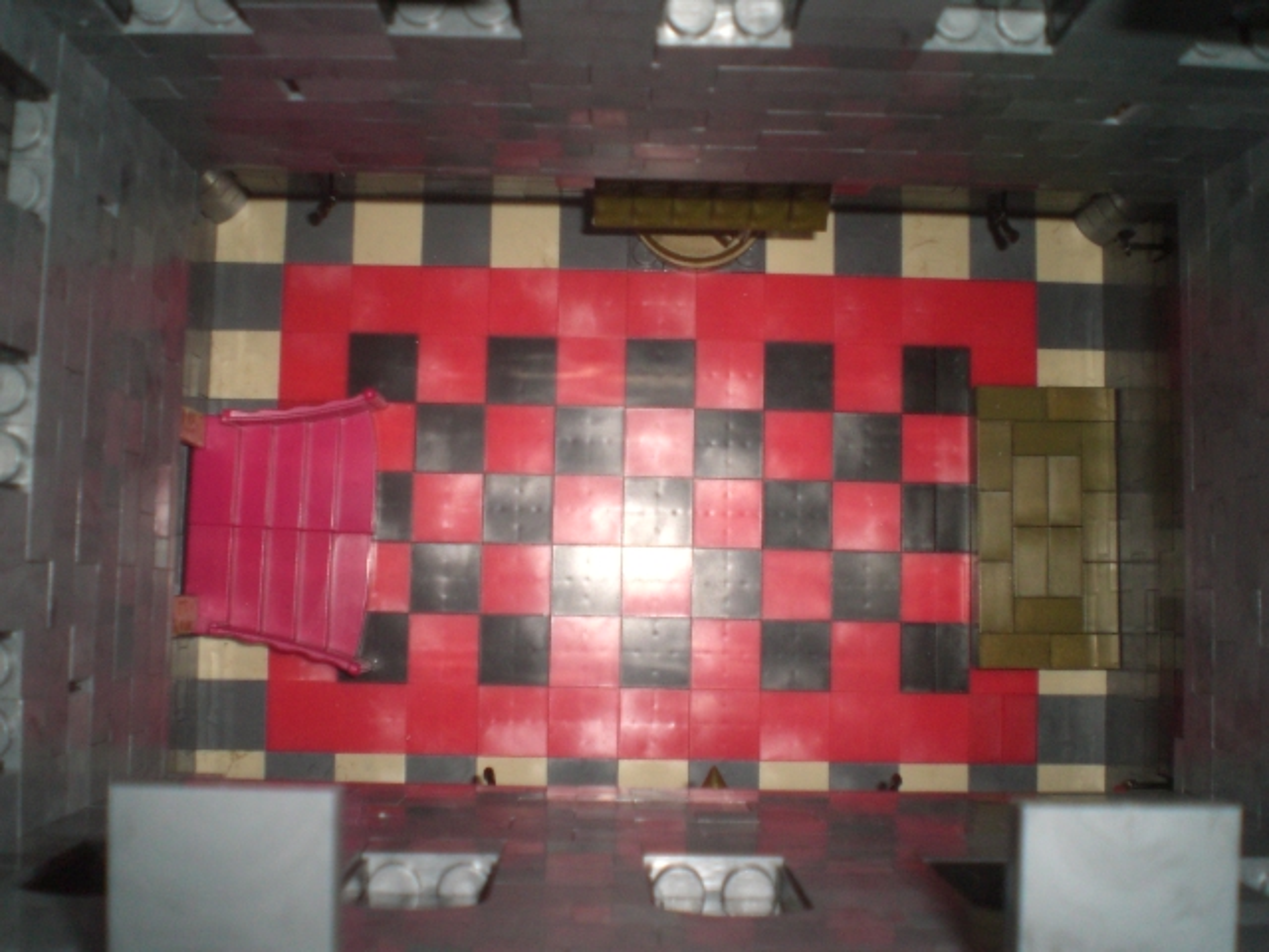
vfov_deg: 37.7
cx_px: 634
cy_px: 476
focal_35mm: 38
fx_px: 1393
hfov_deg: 49.0
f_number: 3.1
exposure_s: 1/60
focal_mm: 6.3
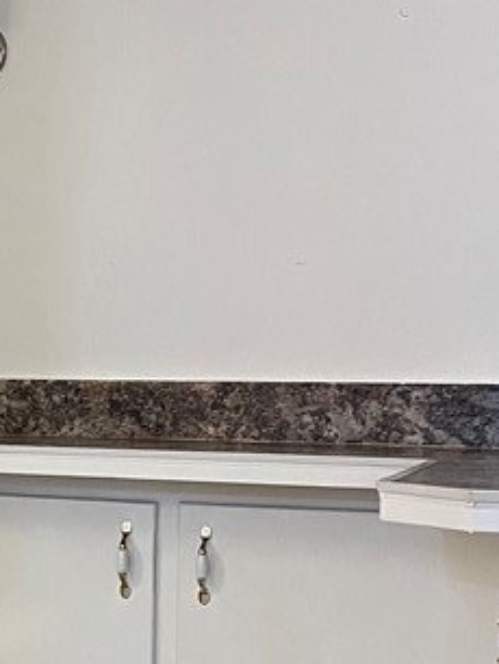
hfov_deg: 15.9
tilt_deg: -1.8
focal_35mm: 87
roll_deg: +0.5
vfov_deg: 22.4
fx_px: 1670
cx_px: -197
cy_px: 456
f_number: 1.5
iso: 400
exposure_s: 1/60
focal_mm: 5.7
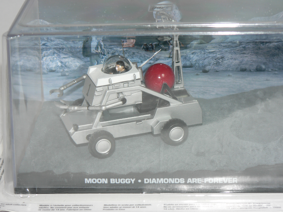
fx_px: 957
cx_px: 142
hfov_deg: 16.8
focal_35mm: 117
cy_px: 106
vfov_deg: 12.7
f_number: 3.2
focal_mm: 19.5
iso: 80
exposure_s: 1/60
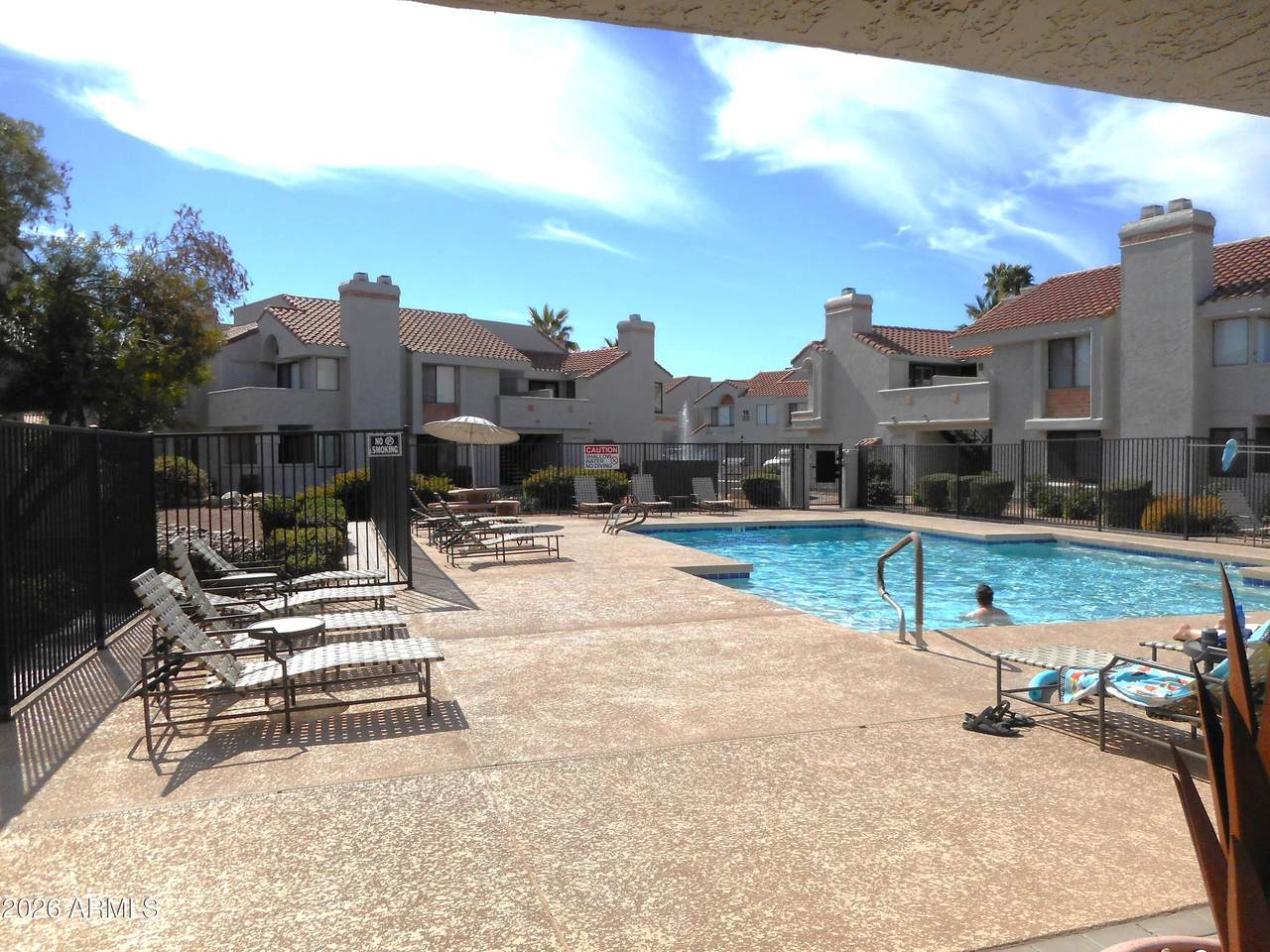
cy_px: 476
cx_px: 635
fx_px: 917
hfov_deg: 69.4
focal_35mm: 25
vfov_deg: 54.9
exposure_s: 1/1250
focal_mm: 4.5
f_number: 3.7
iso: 80
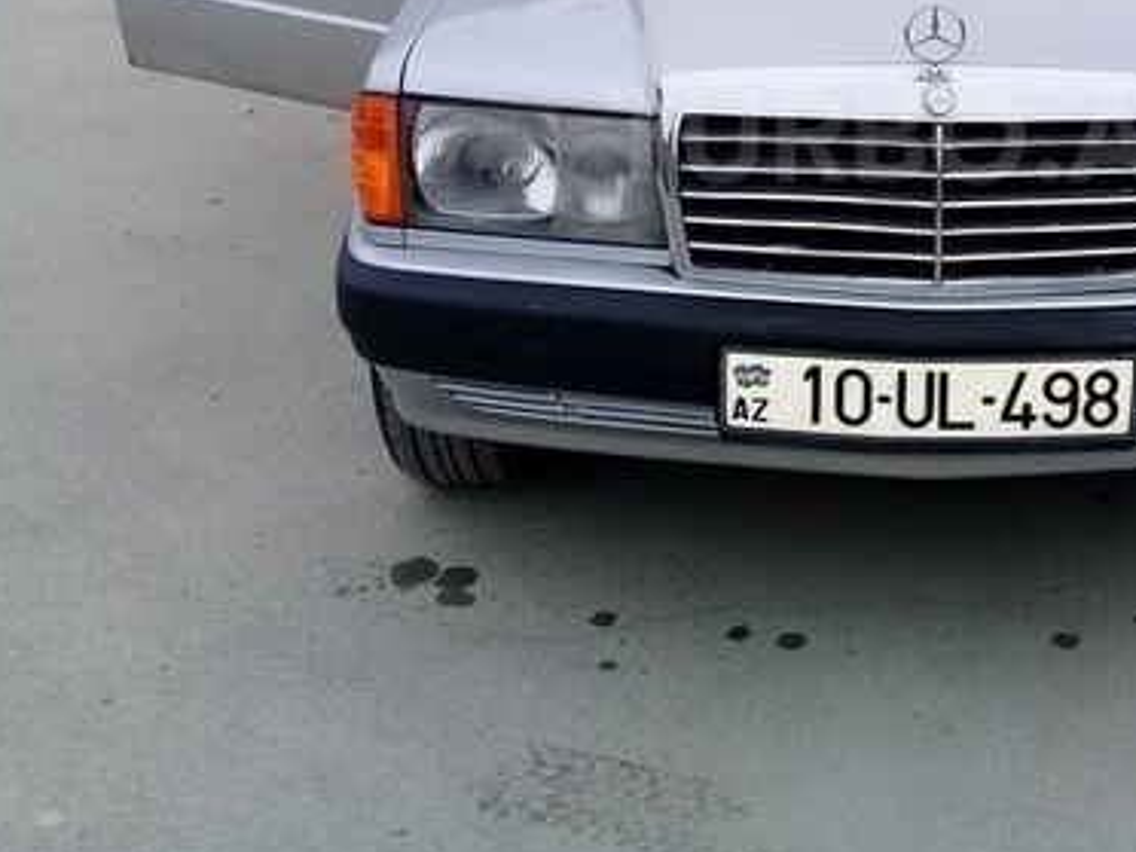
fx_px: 1805
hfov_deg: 33.8
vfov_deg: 25.9
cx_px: 919
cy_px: 136
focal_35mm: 55
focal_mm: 3.3
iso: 64
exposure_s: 1/164
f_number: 2.2
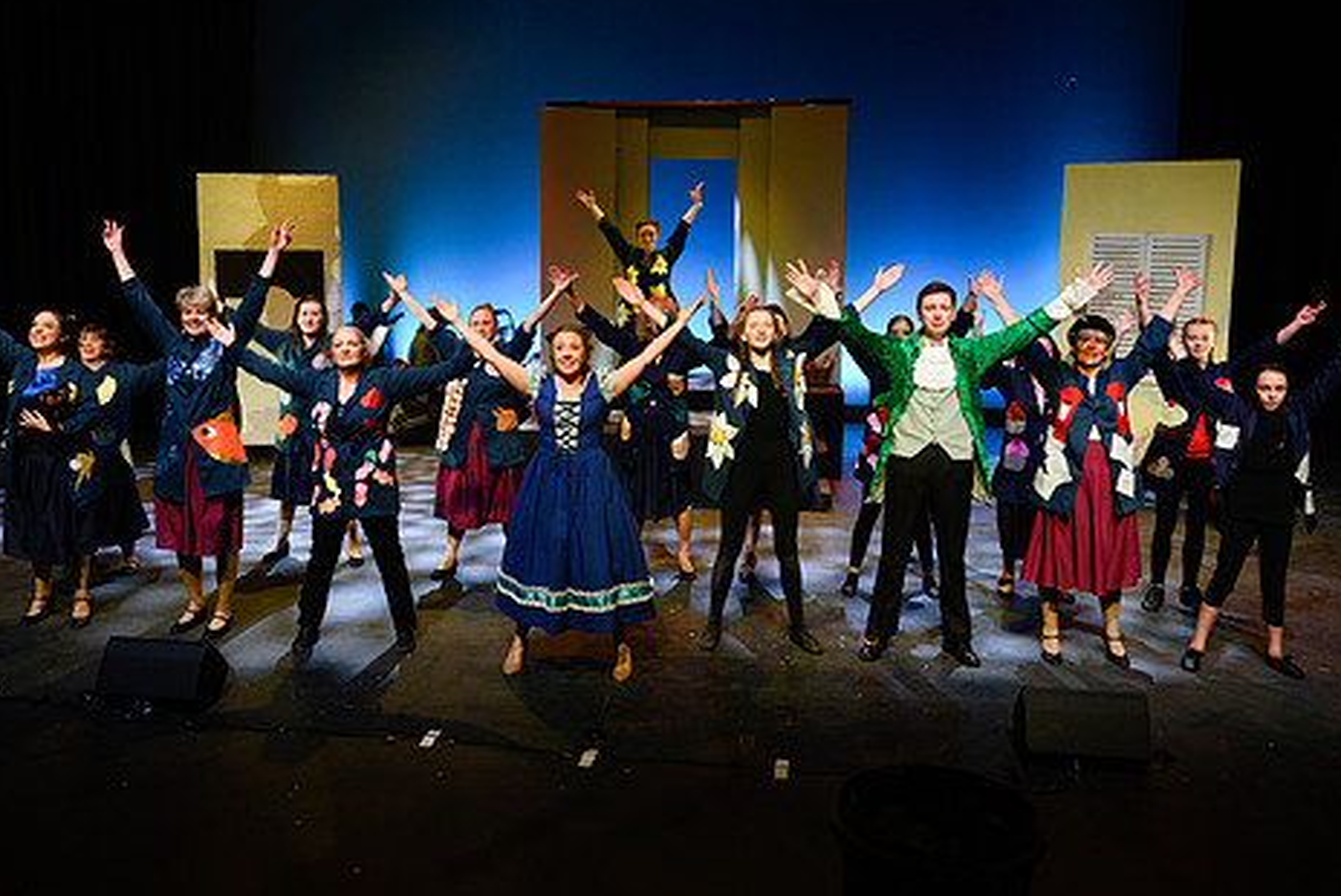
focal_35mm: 32
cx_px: 621
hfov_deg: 58.6
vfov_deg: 41.1
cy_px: 400
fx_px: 1193
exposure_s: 1/80
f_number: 5
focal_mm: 24
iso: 800
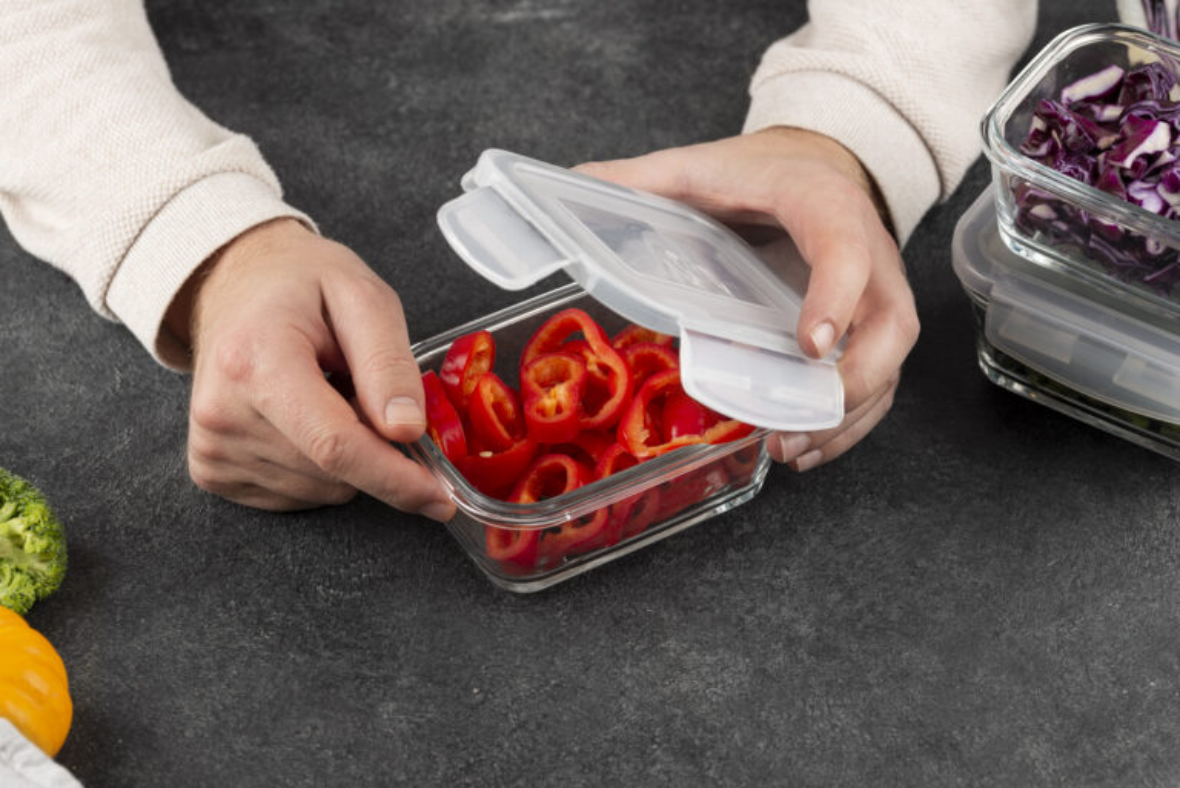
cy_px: 394
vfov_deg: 13.1
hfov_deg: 19.4
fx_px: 3443
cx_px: 590
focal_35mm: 105
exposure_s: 1/100
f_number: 9
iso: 100
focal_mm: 105
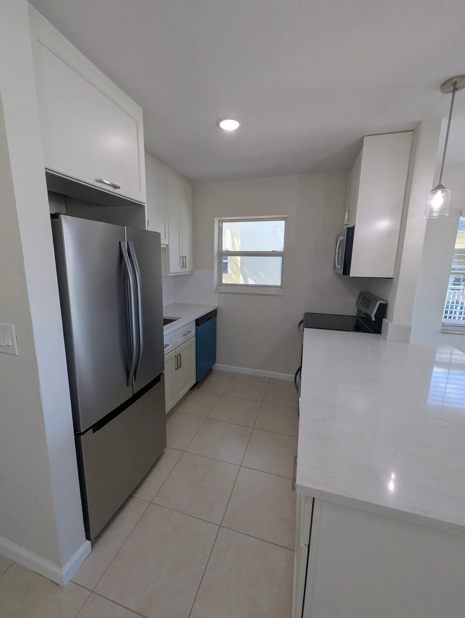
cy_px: 309
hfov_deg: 90.0
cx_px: 232
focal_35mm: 13
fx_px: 232
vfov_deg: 106.1
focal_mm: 1.95
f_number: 2.2
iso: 46
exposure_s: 1/120
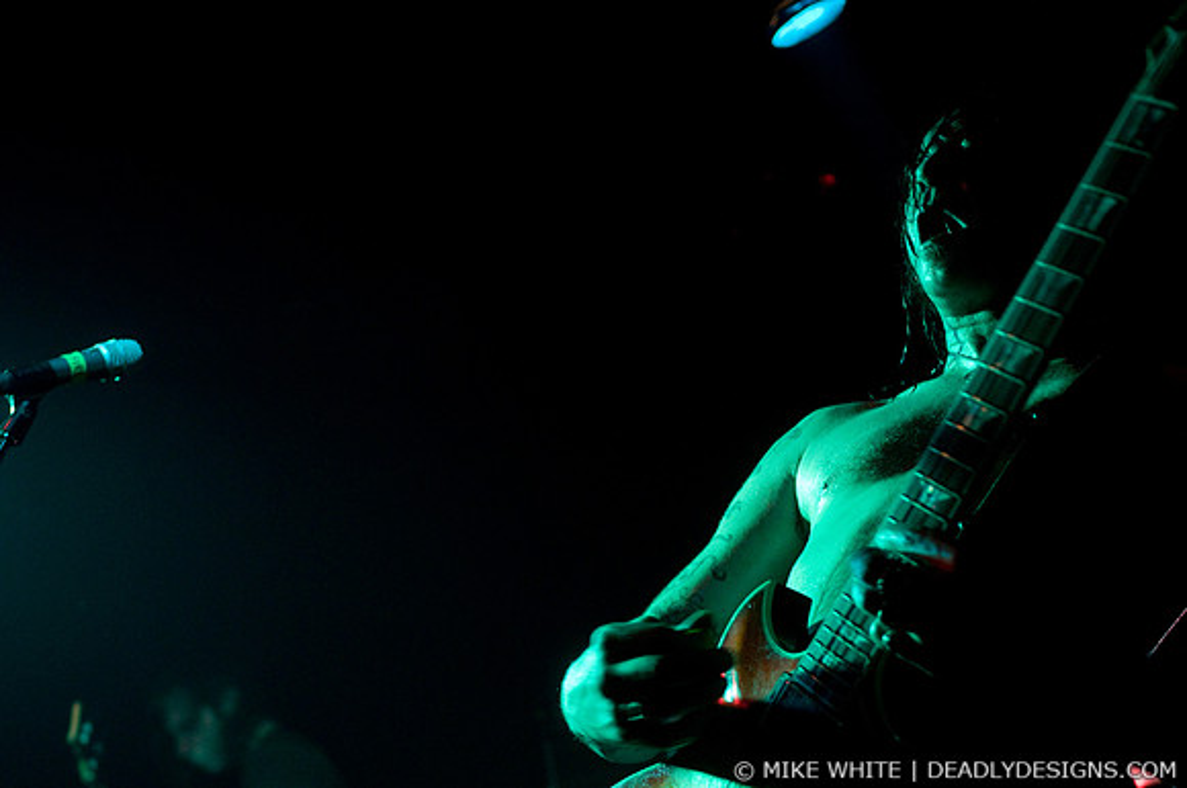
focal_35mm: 52
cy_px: 394
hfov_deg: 37.9
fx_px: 1729
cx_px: 594
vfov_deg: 25.7
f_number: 2.8
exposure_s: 1/50
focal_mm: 35
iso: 1250
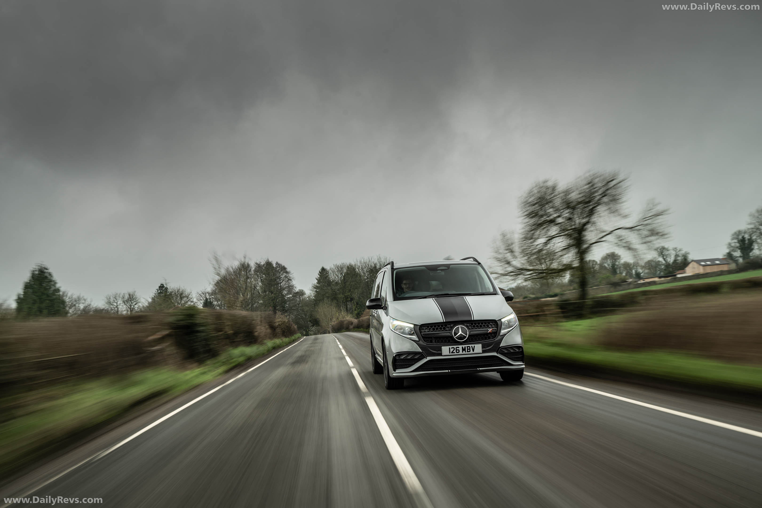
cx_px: 381
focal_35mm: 35
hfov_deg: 54.4
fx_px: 741
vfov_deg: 37.9
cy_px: 254
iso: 32
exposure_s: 1/13
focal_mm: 35
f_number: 10
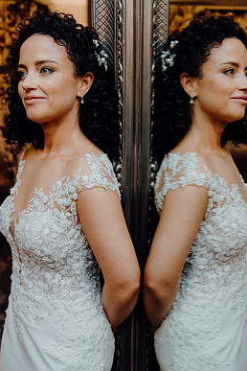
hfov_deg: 31.2
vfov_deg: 45.4
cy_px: 195
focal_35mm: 43
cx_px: 124
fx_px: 443
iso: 2500
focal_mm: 37
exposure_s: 1/160
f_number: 3.5
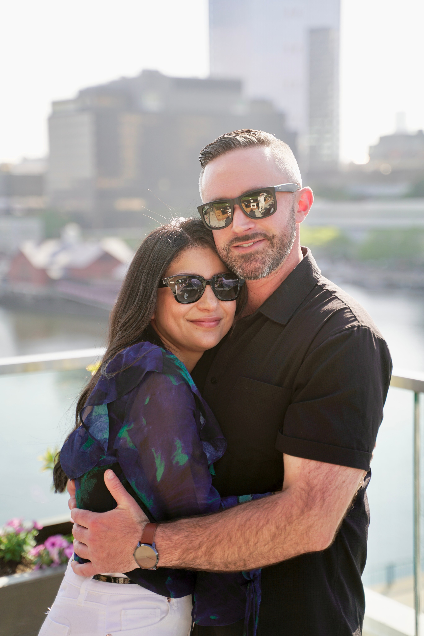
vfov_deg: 31.9
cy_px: 318
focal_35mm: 63
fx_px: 1113
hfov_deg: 21.6
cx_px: 212
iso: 100
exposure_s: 1/640
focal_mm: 63
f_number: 2.8
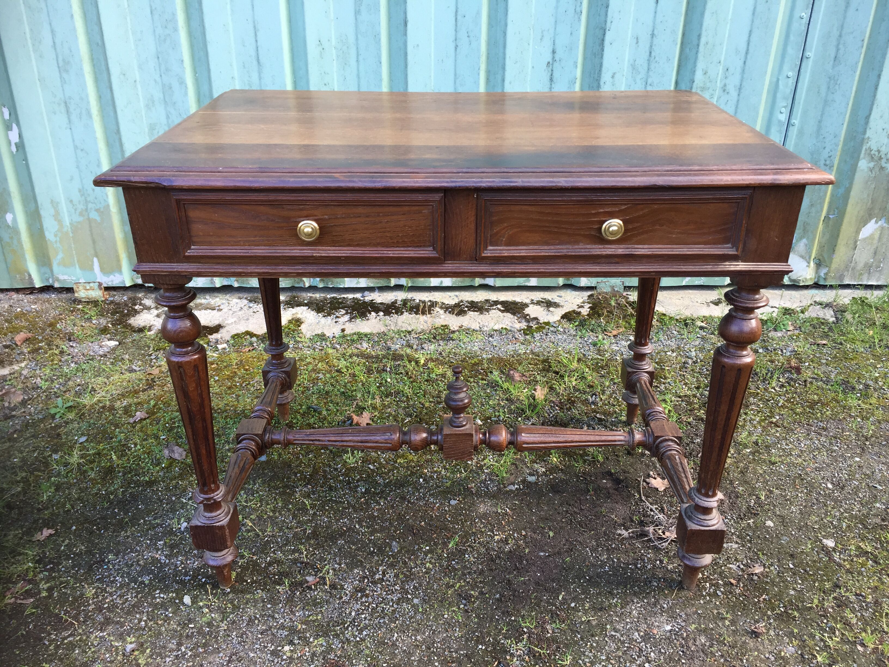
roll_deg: -2.4
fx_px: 745
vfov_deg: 48.2
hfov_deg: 61.7
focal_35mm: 29
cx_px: 444
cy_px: 334
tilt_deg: -26.5
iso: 50
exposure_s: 1/100
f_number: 2.2
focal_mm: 4.15
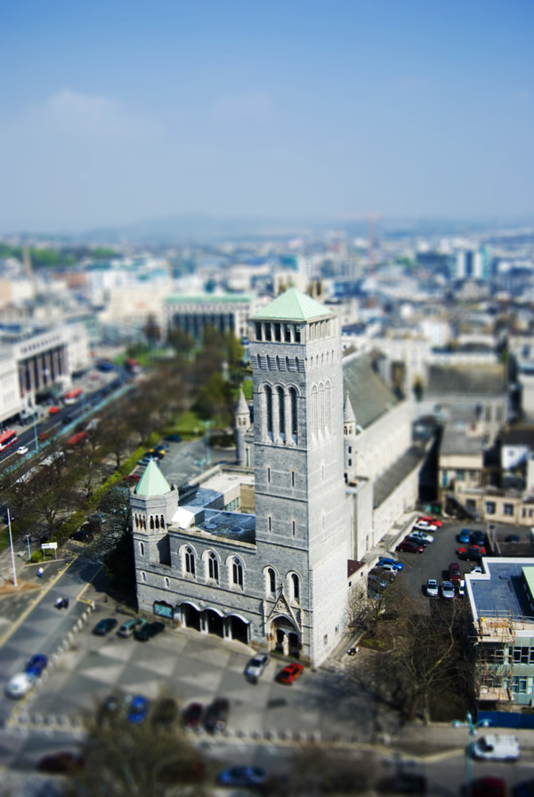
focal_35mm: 36
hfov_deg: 37.0
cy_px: 398
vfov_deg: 53.1
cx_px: 267
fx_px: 798
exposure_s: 1/1000
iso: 100
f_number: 3.5
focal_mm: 24
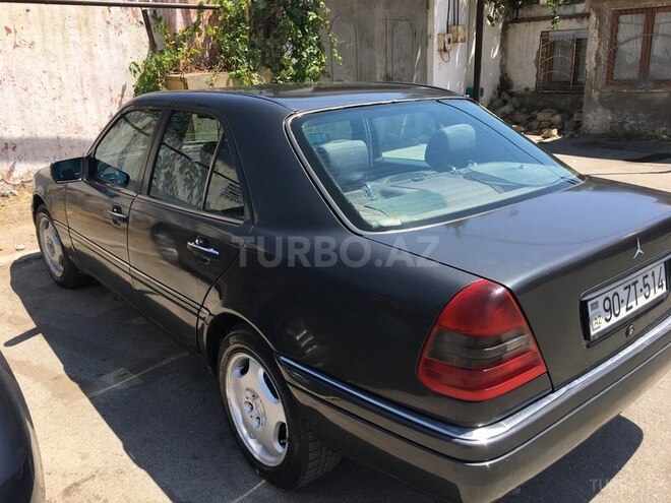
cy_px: 252
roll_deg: +1.4
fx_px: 562
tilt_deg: -17.7
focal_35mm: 29
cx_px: 336
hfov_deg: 61.7
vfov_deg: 48.2
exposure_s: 1/718
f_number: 2.2
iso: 25
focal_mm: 4.15
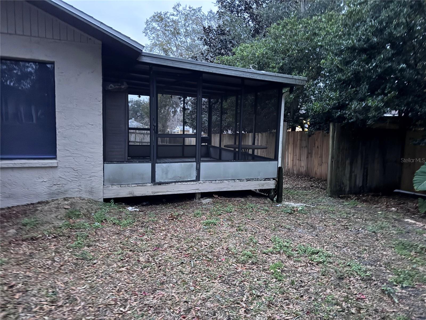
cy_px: 160
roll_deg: -1.9
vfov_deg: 56.8
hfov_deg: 71.6
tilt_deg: -6.0
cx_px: 213
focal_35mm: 24
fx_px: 295
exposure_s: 1/16
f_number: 1.78
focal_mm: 6.76
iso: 1000
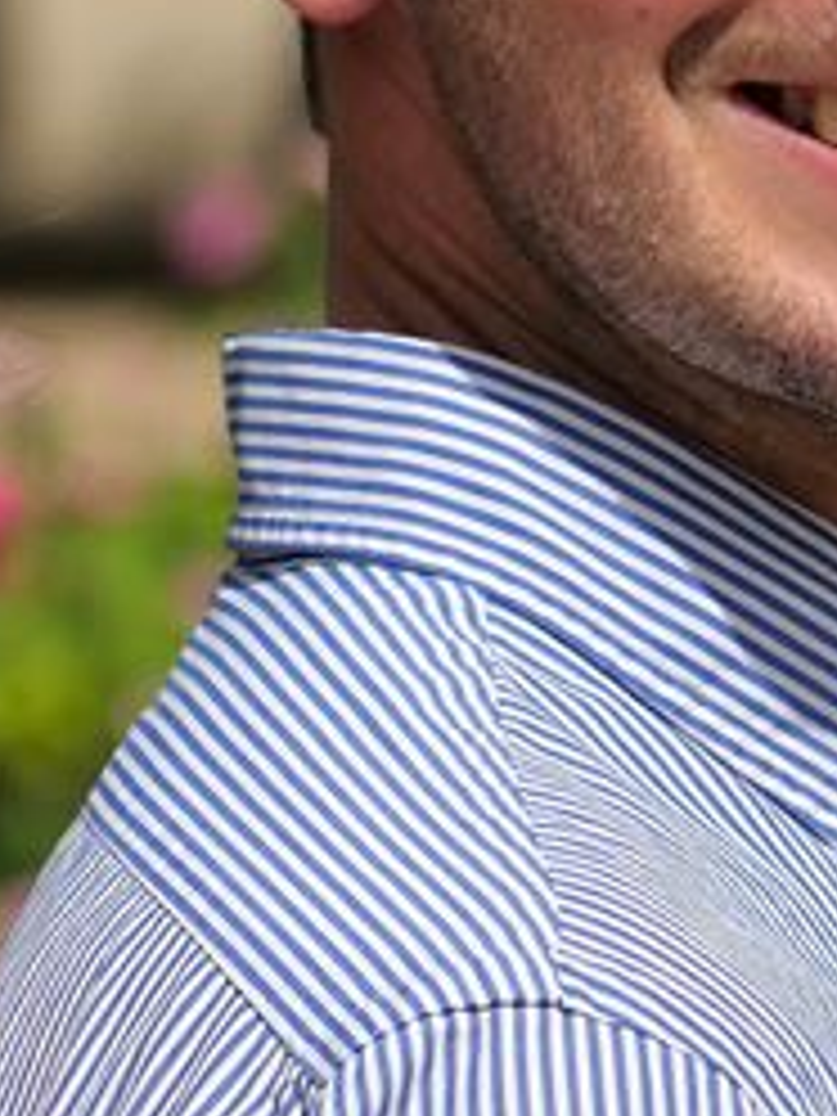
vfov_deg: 3.5
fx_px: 18344
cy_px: 601
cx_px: -148
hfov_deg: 2.6
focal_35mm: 569
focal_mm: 62
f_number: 2.8
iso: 400
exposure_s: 1/16000
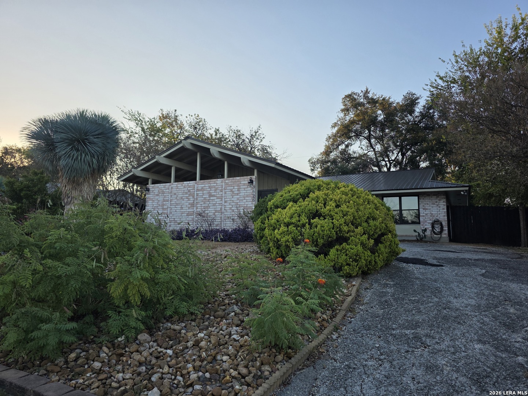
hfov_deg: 73.9
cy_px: 198
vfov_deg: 58.9
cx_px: 264
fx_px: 351
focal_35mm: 23
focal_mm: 6.3
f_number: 1.7
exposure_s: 1/1623
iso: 80
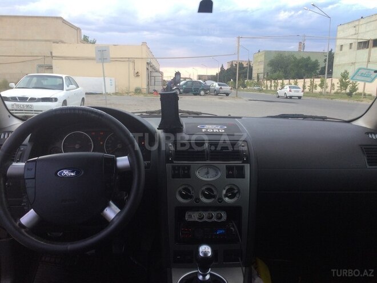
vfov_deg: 48.2
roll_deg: -2.0
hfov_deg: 61.7
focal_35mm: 29
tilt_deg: -8.6
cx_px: 188
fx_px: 316
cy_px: 142
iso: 50
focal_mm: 4.15
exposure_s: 1/100
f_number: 2.2
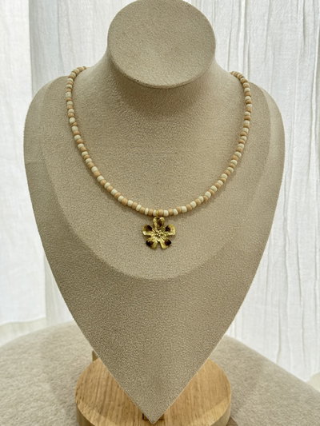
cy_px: 213
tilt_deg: -20.3
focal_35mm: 48
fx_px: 591
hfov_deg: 30.3
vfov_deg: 39.6
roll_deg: +0.9
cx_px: 160
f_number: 1.78
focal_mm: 6.76
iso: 100
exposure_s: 1/100
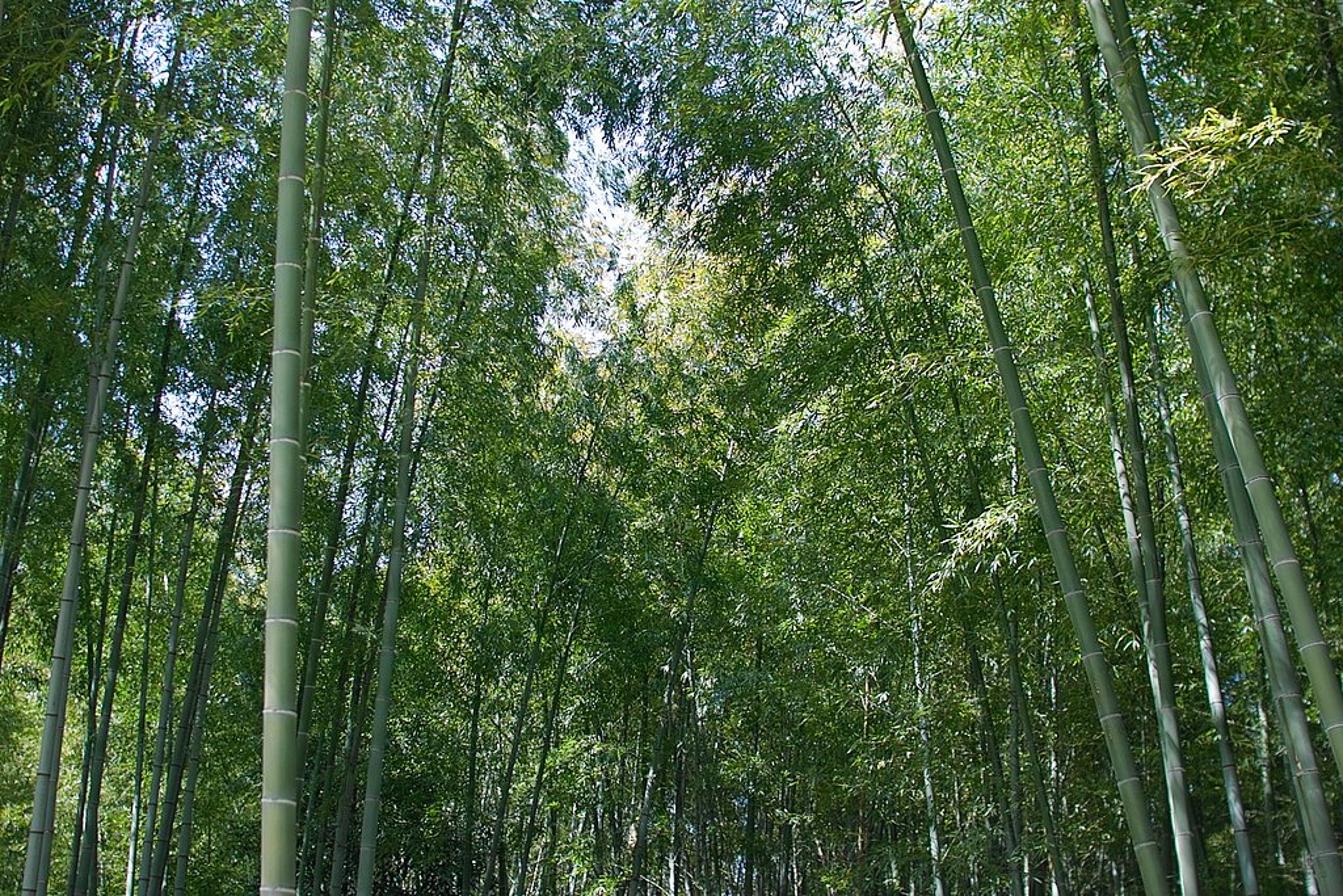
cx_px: 672
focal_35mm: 51
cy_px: 448
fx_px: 1903
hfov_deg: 38.9
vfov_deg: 26.5
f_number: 3.2
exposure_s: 1/50
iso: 50
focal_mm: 30
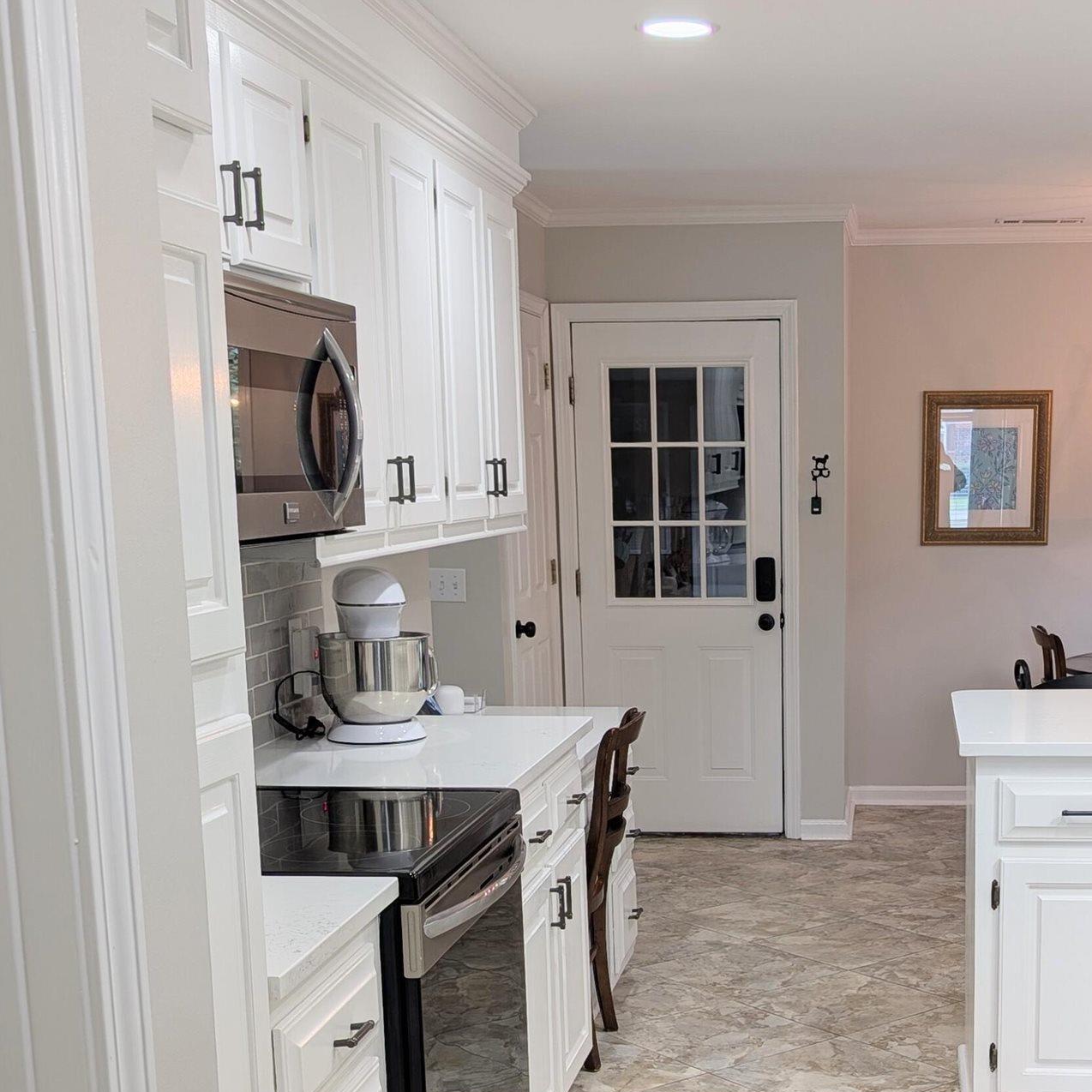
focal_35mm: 51
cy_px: 822
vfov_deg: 32.7
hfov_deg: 33.0
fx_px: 1820
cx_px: 762
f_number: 1.68
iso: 19
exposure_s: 1/166
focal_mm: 6.9
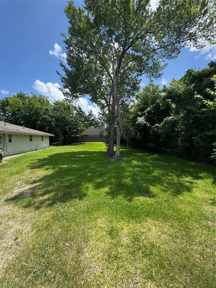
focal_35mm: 14
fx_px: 116
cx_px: 108
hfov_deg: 85.7
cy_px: 144
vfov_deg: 102.1
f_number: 2.2
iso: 40
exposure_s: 1/756
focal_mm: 2.22
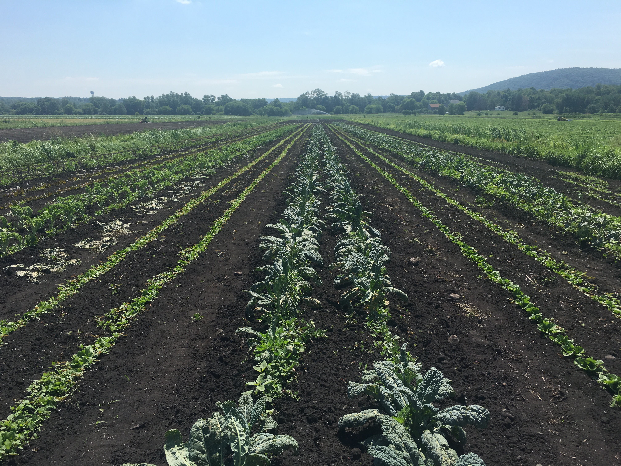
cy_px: 233
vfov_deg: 48.2
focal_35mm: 29
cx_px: 310
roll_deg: -0.1
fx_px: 520
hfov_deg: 61.7
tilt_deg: -12.9
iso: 25
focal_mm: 4.15
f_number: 2.2
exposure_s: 1/1789
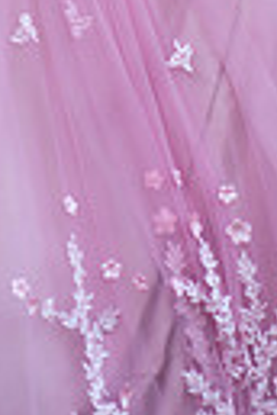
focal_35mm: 297
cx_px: 11
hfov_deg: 4.6
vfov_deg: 6.8
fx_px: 3428
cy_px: -193
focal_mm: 85
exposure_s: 1/640
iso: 250
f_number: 2
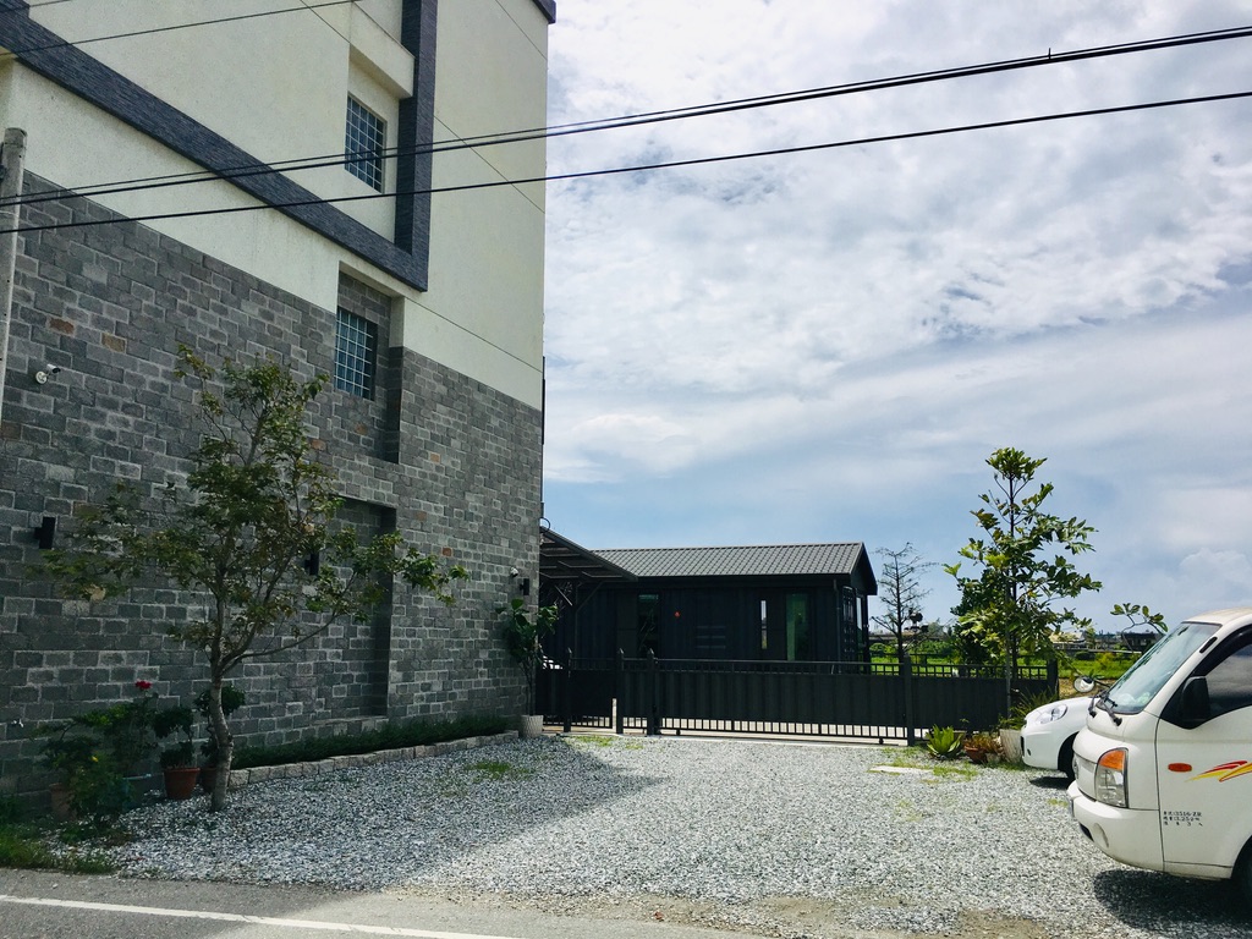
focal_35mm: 29
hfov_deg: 61.7
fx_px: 1049
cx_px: 626
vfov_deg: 48.2
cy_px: 470
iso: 25
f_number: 2.2
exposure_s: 1/3846
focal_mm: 4.15
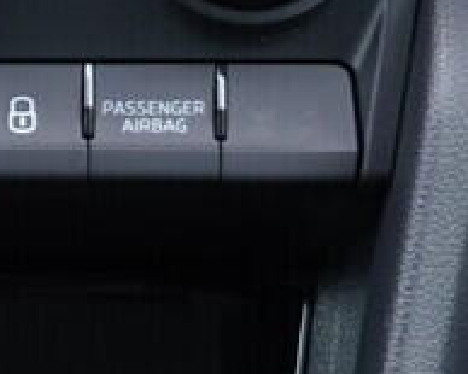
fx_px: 3475
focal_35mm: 251
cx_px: -183
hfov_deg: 7.6
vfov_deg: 5.8
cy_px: 1057
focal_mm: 24
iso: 500
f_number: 2.8
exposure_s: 1/40
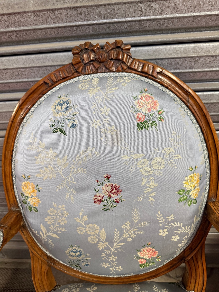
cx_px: 110
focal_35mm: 24
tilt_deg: -32.0
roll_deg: +6.0
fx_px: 202
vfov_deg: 71.6
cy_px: 146
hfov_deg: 56.8
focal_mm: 6.76
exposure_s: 1/50
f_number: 1.78
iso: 320
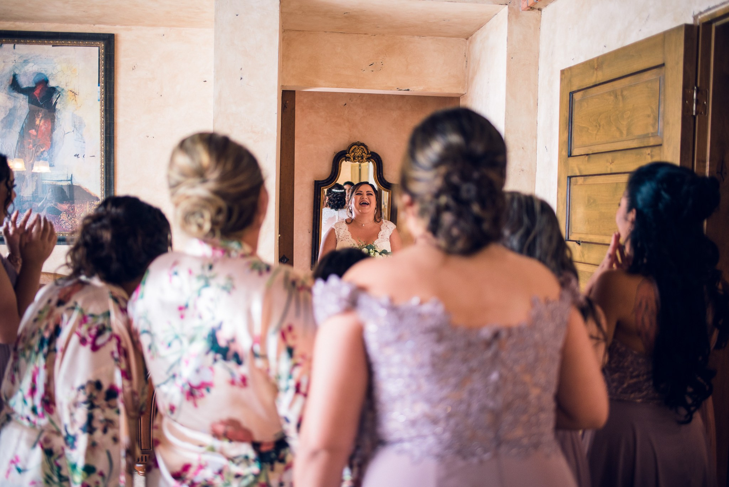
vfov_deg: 37.9
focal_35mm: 35
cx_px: 364
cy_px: 244
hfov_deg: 54.4
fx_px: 709
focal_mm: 35
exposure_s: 1/125
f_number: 1.8
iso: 320
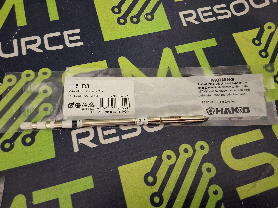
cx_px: 139
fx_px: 225
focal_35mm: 28
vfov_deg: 49.7
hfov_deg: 63.4
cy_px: 104
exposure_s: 1/24
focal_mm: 2.91
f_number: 1.9
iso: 320
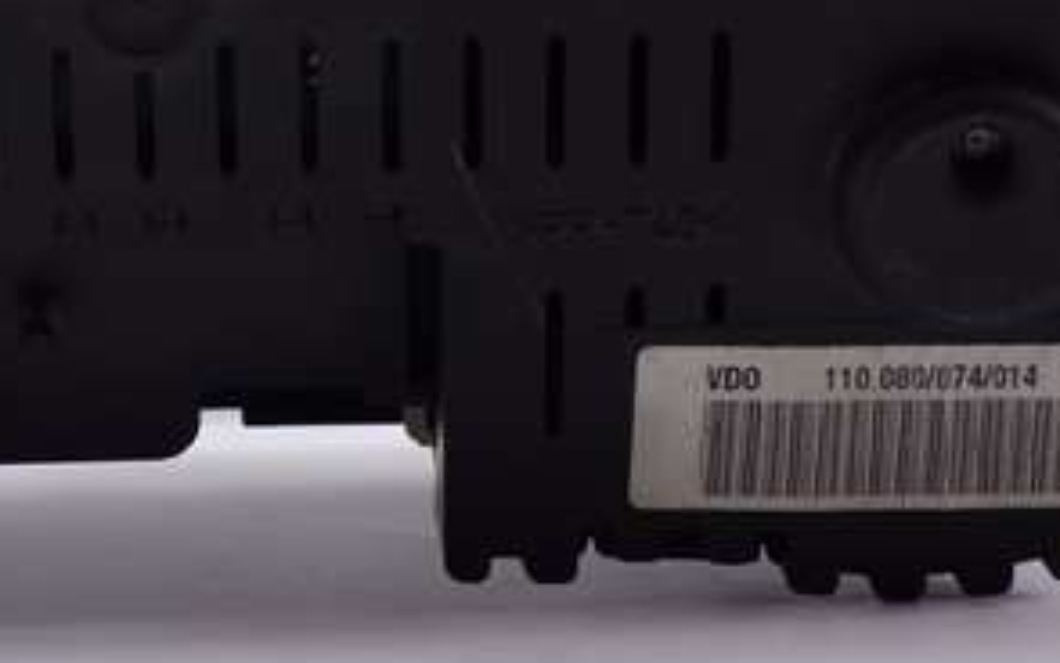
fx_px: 4682
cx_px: 169
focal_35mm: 162
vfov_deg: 8.1
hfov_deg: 12.8
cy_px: 23
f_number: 3.5
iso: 160
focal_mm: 21.08
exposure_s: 1/60
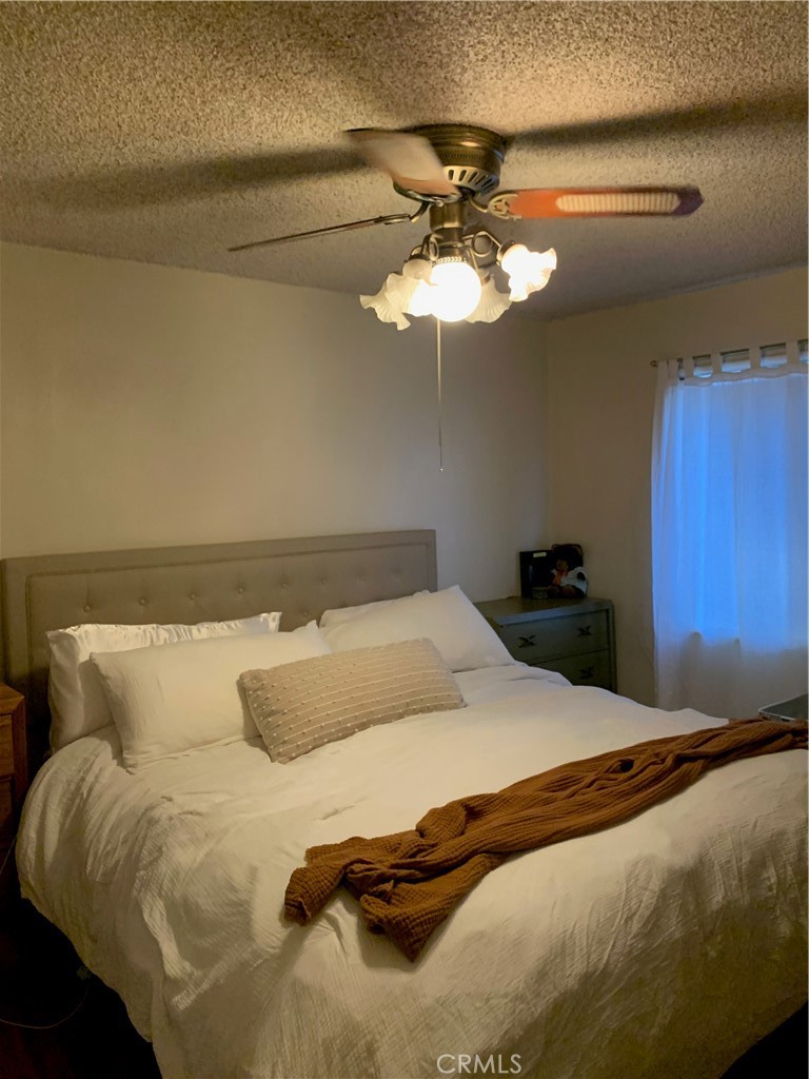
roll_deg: +1.6
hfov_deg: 53.1
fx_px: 810
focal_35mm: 26
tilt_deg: -2.2
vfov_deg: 67.3
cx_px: 404
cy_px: 540
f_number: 1.8
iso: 320
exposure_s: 1/60
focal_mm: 4.25
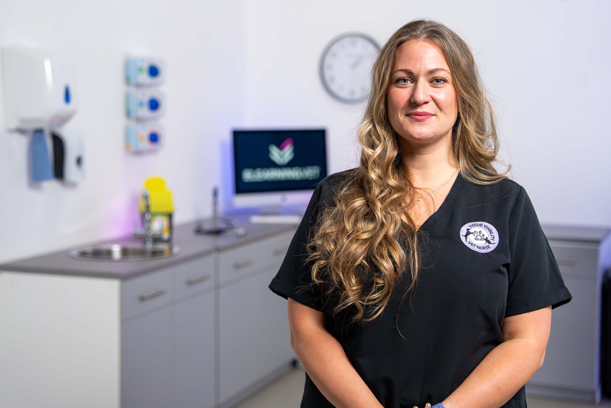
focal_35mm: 61
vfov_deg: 22.3
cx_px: 306
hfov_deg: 32.9
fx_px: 1036
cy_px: 204
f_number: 2.8
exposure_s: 1/250
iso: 1000
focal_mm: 61
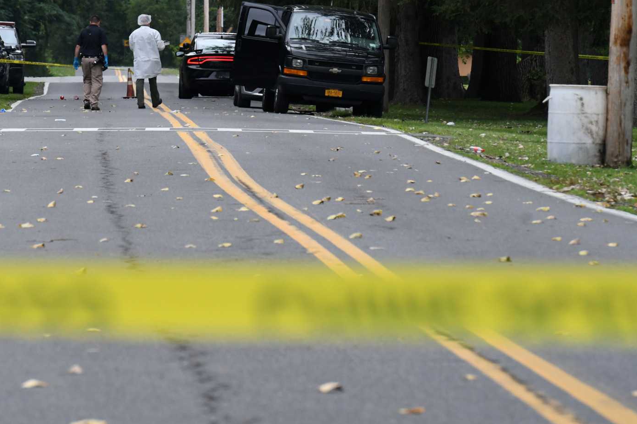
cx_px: 198
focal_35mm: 444
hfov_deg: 4.6
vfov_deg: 3.1
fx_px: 7854
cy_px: 113
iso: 1250
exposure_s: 1/400
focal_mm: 200
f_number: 8
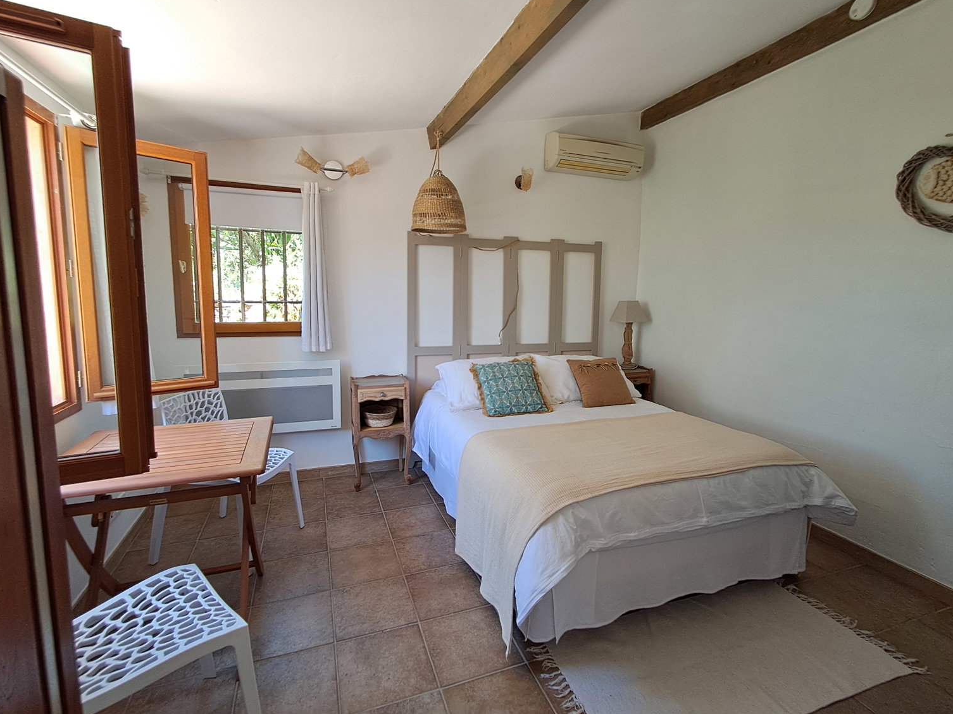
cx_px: 479
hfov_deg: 91.0
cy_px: 341
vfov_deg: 74.7
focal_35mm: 17
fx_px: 468
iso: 40
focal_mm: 1.64
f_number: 2.2
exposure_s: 1/40
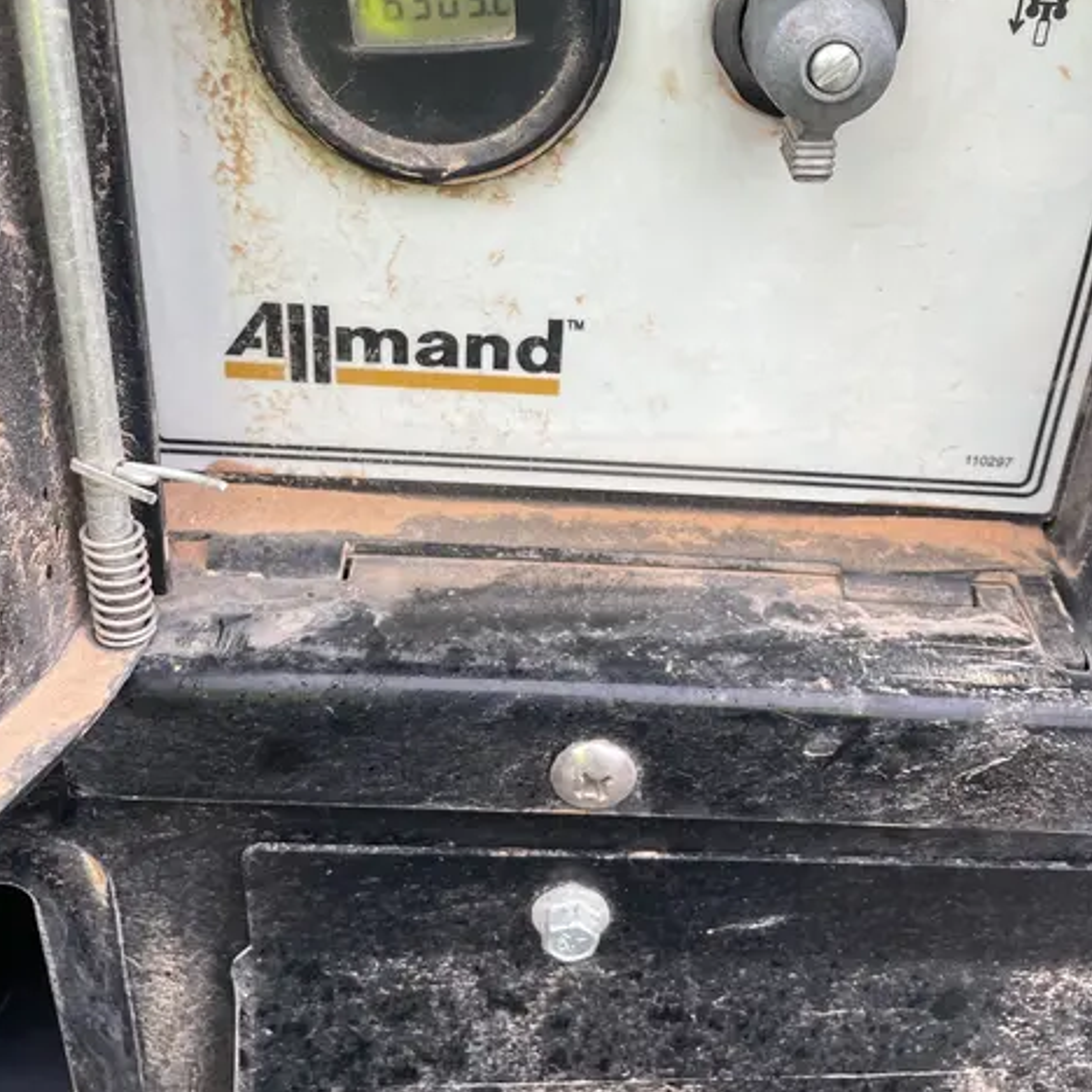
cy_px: 386
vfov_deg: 45.5
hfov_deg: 46.0
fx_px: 1285
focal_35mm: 36
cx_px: 579
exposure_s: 1/121
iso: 64
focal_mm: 4.2
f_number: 1.6
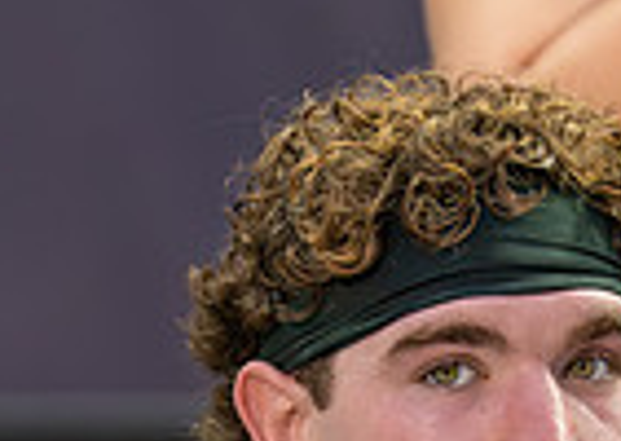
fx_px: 17841
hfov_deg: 2.0
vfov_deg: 1.4
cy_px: 587
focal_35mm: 1014
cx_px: 412
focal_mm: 200
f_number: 2.8
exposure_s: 1/1600
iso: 2000
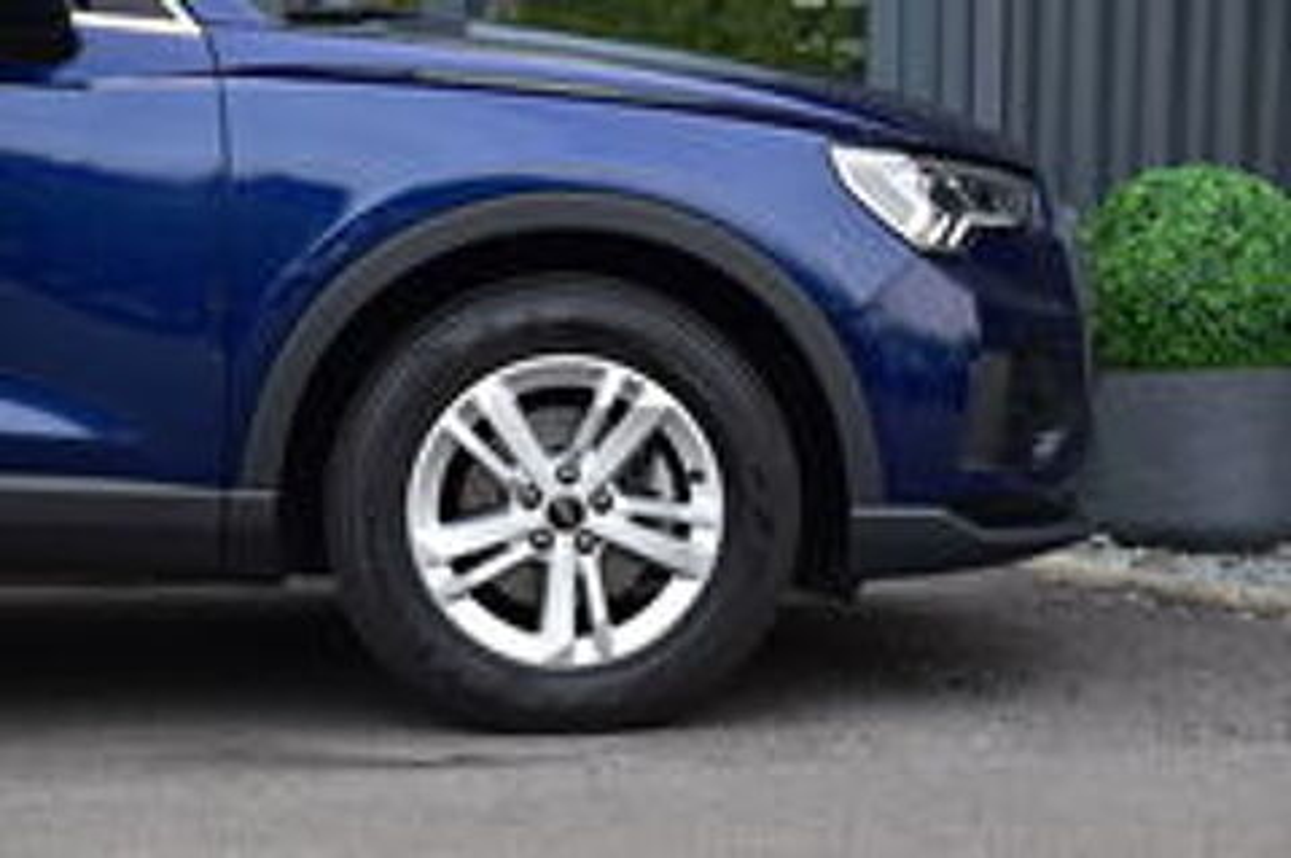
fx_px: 4299
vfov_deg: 11.4
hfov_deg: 17.1
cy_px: 429
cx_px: 646
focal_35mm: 120
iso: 640
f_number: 9
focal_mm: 80
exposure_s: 1/125
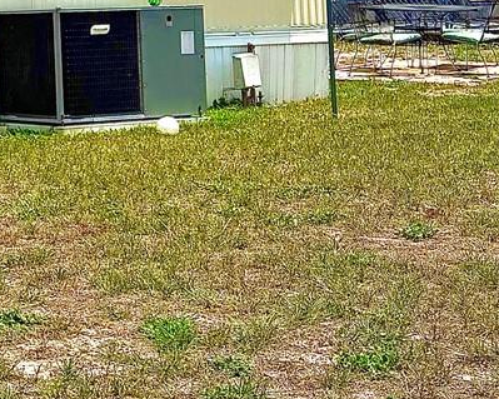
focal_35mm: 94
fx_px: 1388
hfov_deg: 17.8
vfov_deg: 16.1
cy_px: 19
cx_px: -293
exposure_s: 1/9091
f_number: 1.78
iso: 80
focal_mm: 6.76
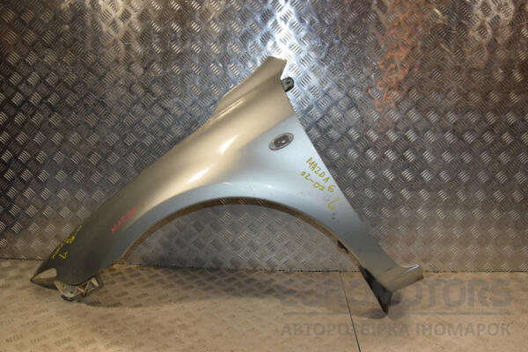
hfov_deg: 67.4
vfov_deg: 47.9
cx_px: 264
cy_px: 176
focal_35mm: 27
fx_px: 396
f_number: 11
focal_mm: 18
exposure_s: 1/200
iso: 800
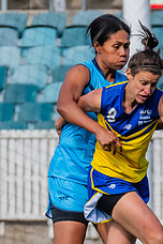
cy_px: 254
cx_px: 119
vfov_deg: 1.2
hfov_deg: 0.8
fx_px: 11402
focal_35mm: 1679
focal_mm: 330
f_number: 9
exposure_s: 1/1250
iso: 800
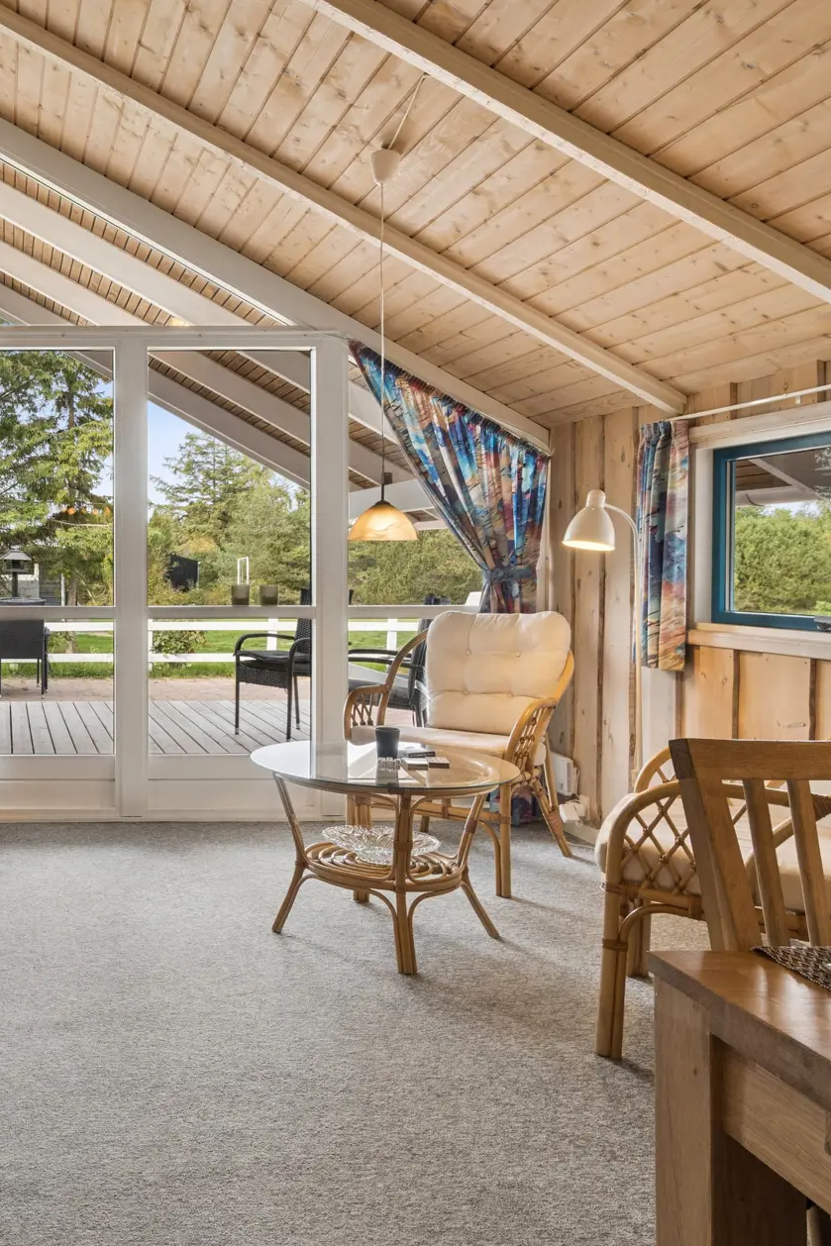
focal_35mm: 30
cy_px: 618
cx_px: 19
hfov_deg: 39.3
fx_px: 1030
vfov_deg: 62.3
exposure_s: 1/60
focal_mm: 13
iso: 200
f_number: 8
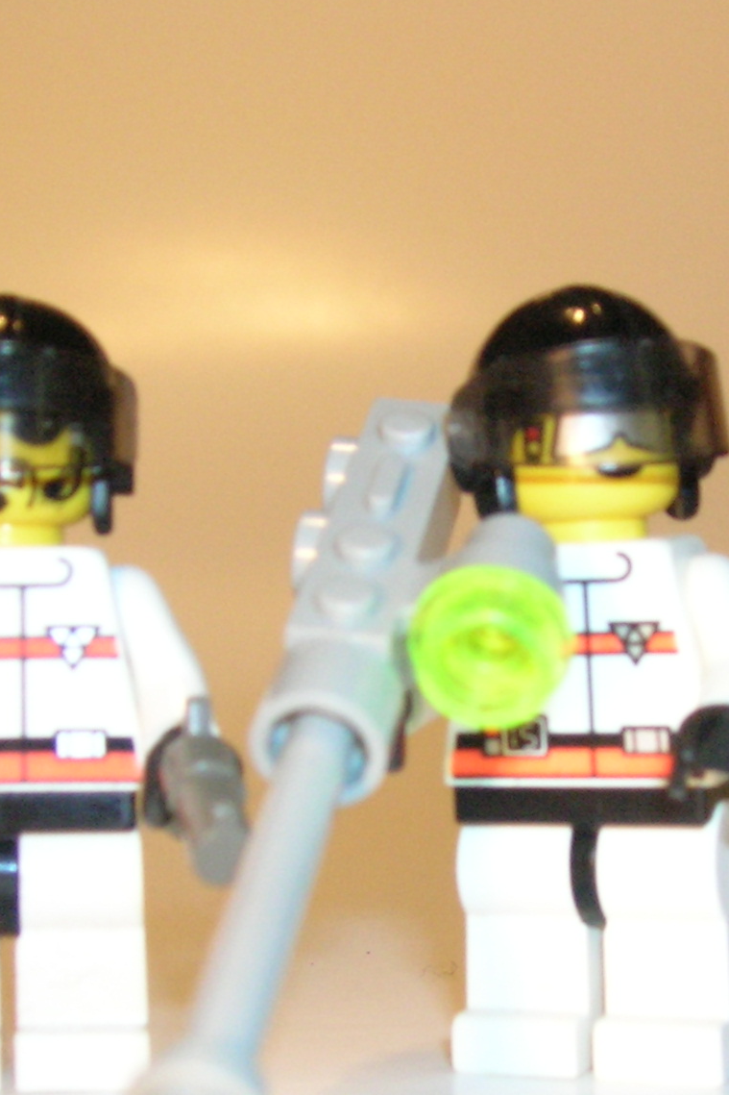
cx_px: 568
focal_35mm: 71
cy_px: 703
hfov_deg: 19.0
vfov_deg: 28.3
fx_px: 2157
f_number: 2.9
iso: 200
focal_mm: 5.7
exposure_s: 1/18
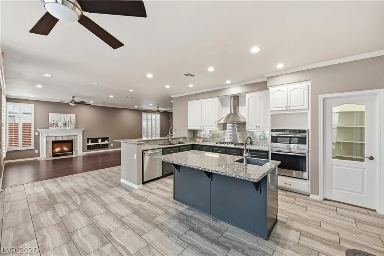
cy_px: 128
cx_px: 192
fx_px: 155
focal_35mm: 14
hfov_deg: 102.3
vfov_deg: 79.2
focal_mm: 14.5
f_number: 9
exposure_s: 1/100
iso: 800
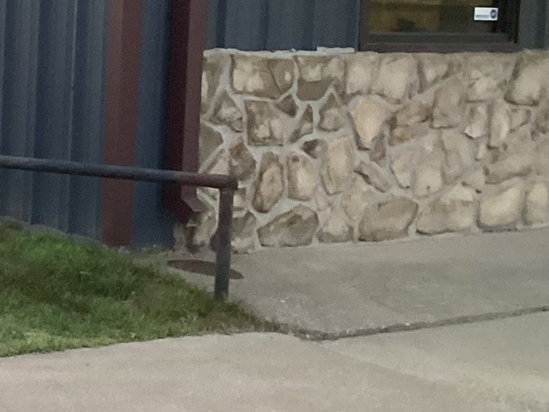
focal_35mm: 96
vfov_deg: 15.3
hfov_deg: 18.2
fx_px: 1523
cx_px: -270
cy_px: 77
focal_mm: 3.3
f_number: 2.4
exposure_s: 1/60
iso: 320
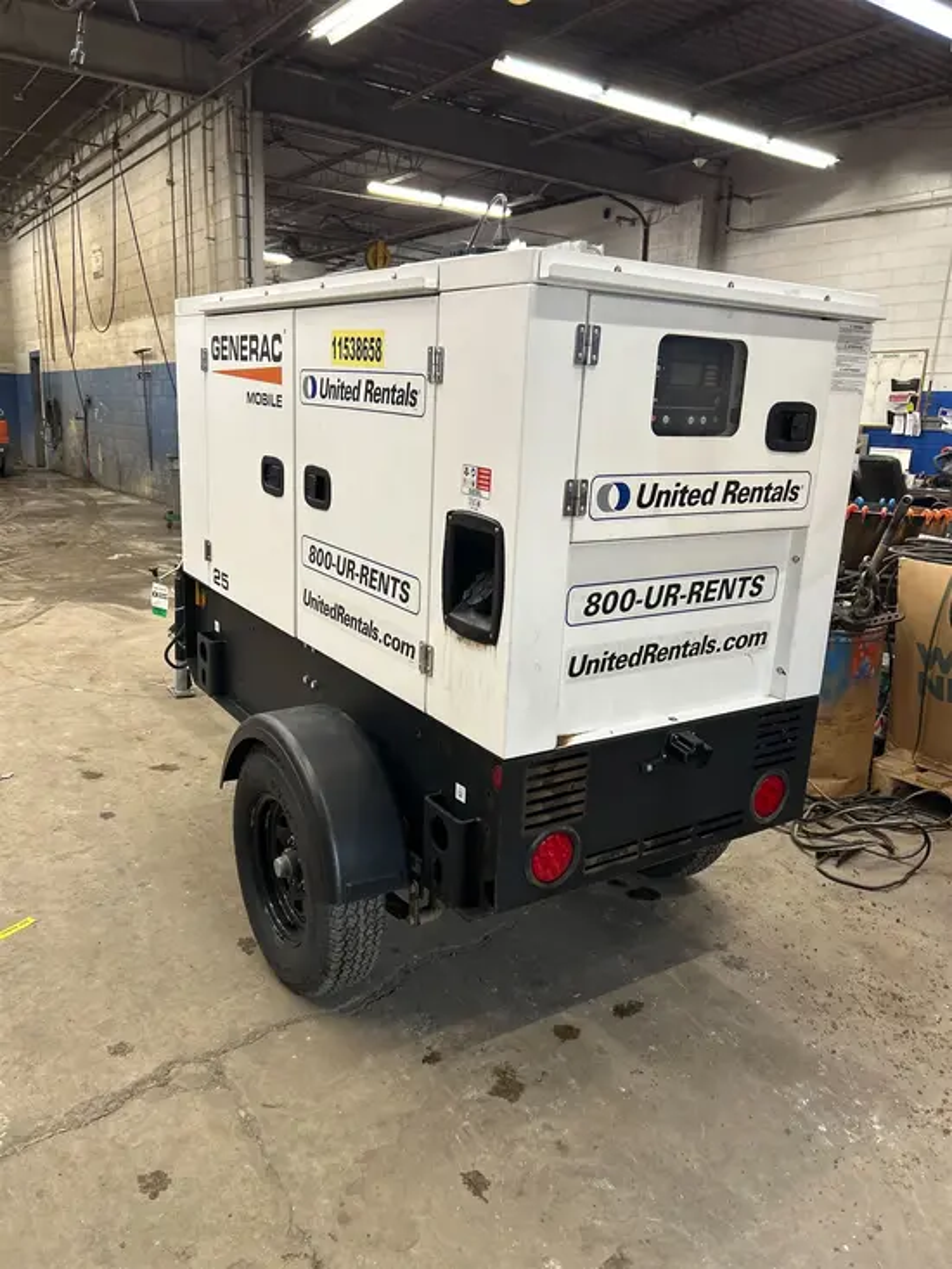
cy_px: 634
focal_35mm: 26
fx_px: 953
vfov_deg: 67.3
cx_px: 476
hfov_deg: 53.1
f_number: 1.5
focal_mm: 5.7
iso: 250
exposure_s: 1/60
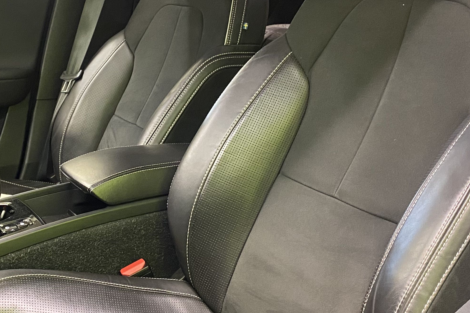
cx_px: 134
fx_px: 718
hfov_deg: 35.6
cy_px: 145
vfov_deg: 24.6
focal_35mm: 55
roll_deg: -2.2
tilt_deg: -13.6
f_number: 1.8
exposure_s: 1/33
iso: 500
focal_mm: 4.25
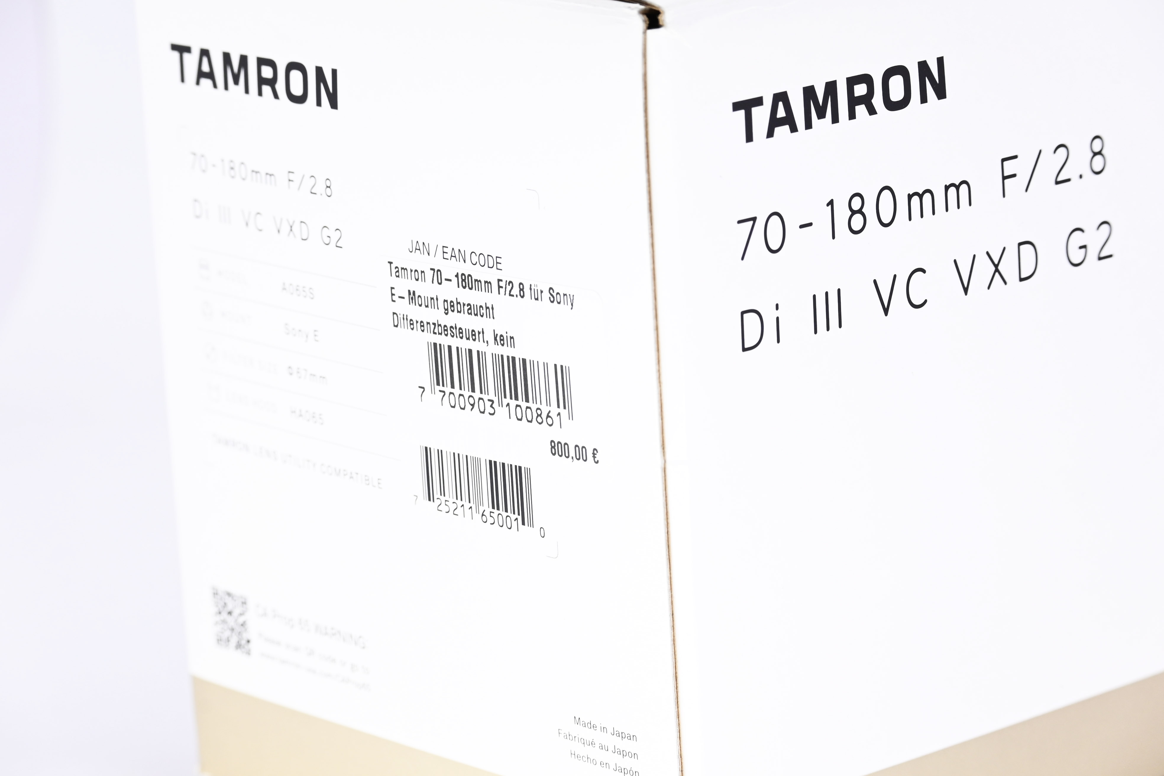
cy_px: 388
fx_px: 4850
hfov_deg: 13.7
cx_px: 582
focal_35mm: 150
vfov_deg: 9.1
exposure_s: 1/200
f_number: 9
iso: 500
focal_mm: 100
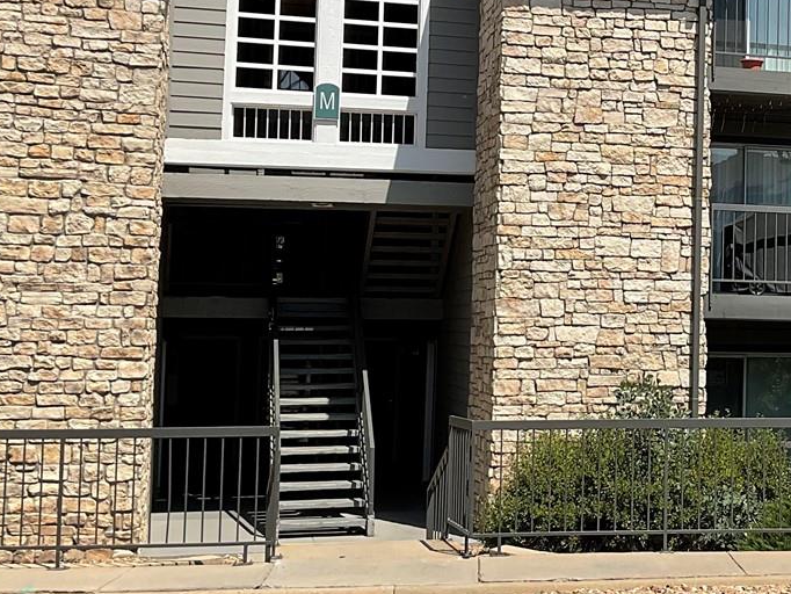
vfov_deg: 21.5
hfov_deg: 27.8
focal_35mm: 68
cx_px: 670
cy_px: 197
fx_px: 1554
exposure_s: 1/1848
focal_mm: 3
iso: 16
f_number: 1.8
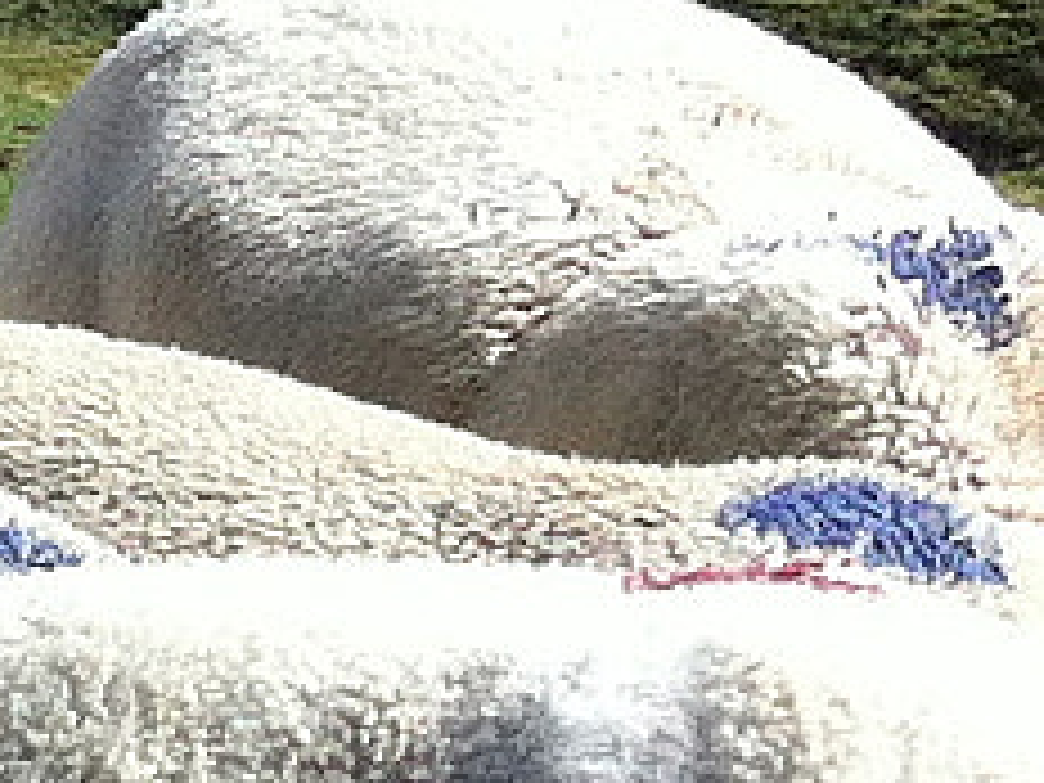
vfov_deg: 6.2
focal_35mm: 241
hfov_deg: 7.3
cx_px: -2030
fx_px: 7268
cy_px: 524
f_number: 2.8
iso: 80
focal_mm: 3.85
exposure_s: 1/580
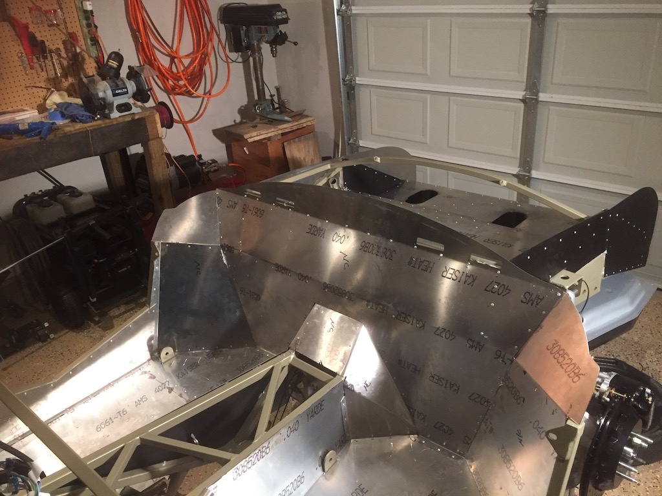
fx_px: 555
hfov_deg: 61.7
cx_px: 331
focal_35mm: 29
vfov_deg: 48.2
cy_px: 248
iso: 250
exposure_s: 1/30
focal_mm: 4.15
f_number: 2.2
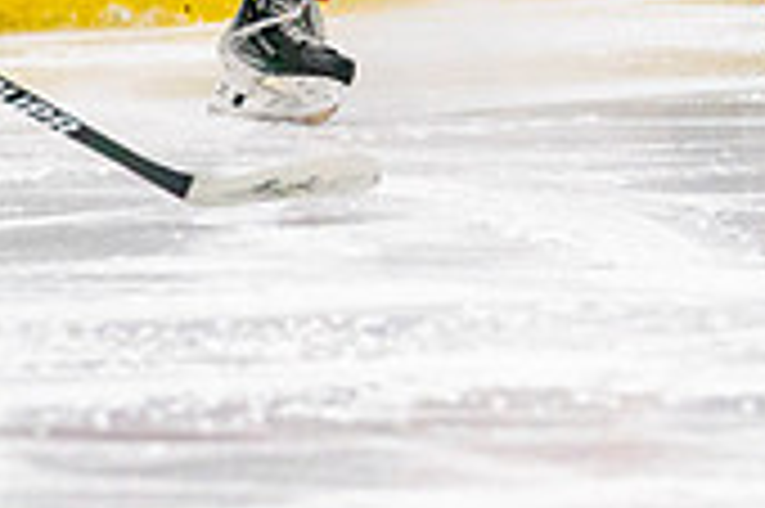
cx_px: 417
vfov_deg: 1.3
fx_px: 22758
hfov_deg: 1.9
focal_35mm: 1072
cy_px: 40
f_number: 2.8
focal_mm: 200
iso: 3200
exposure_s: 1/1250
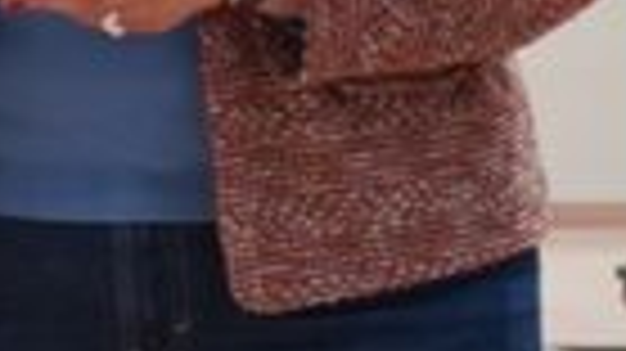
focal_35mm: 223
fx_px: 3699
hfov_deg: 7.9
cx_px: -1423
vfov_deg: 5.4
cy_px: 126
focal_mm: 29
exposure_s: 1/160
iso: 1600
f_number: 4
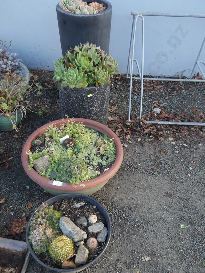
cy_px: 136
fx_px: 268
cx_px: 102
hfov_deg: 41.8
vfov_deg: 54.0
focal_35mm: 34
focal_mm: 17
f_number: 4
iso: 200
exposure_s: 1/60
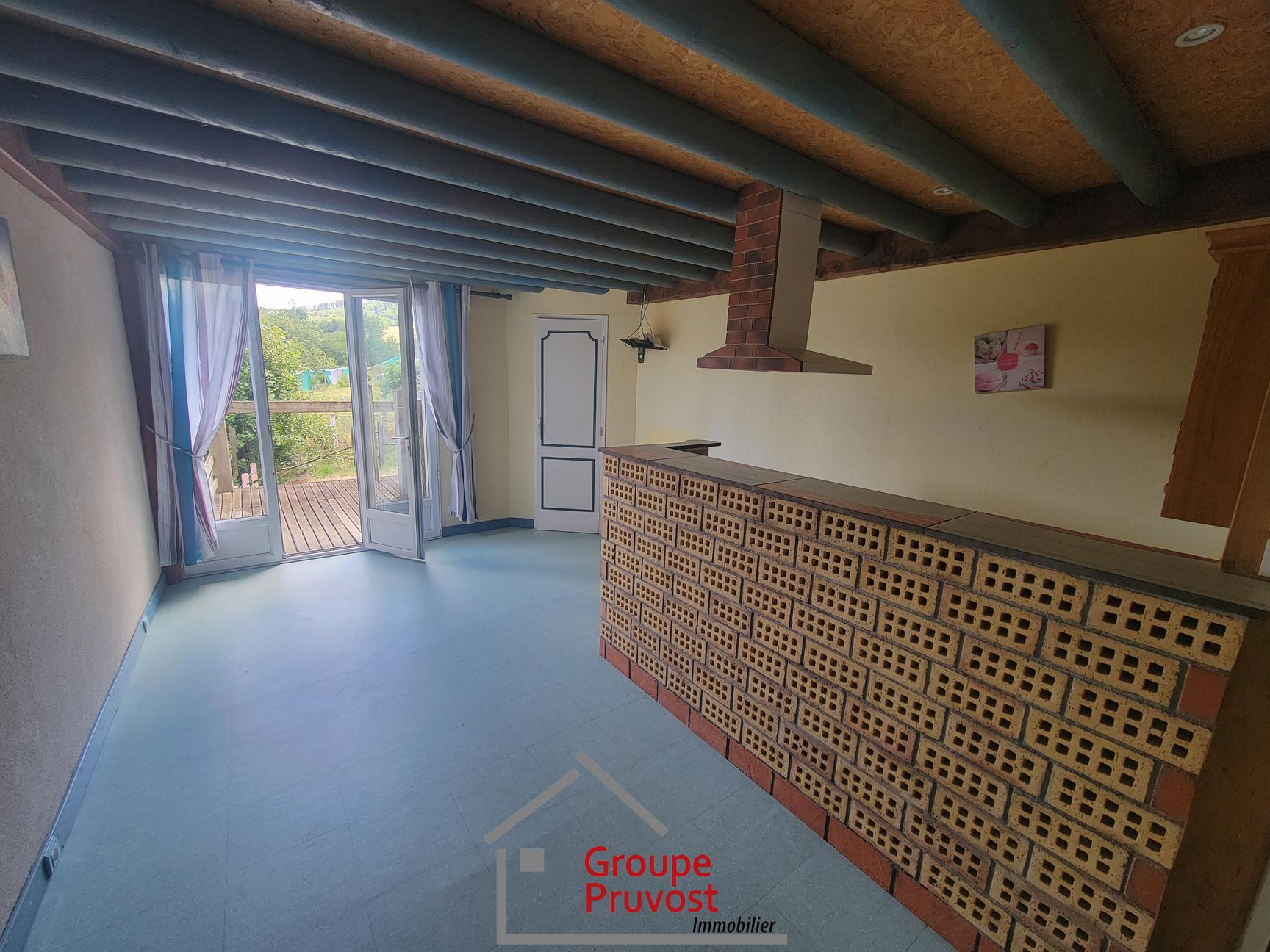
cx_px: 635
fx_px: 477
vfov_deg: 89.9
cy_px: 476
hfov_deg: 106.2
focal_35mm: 13
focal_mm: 2.2
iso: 80
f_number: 2.2
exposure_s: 1/50
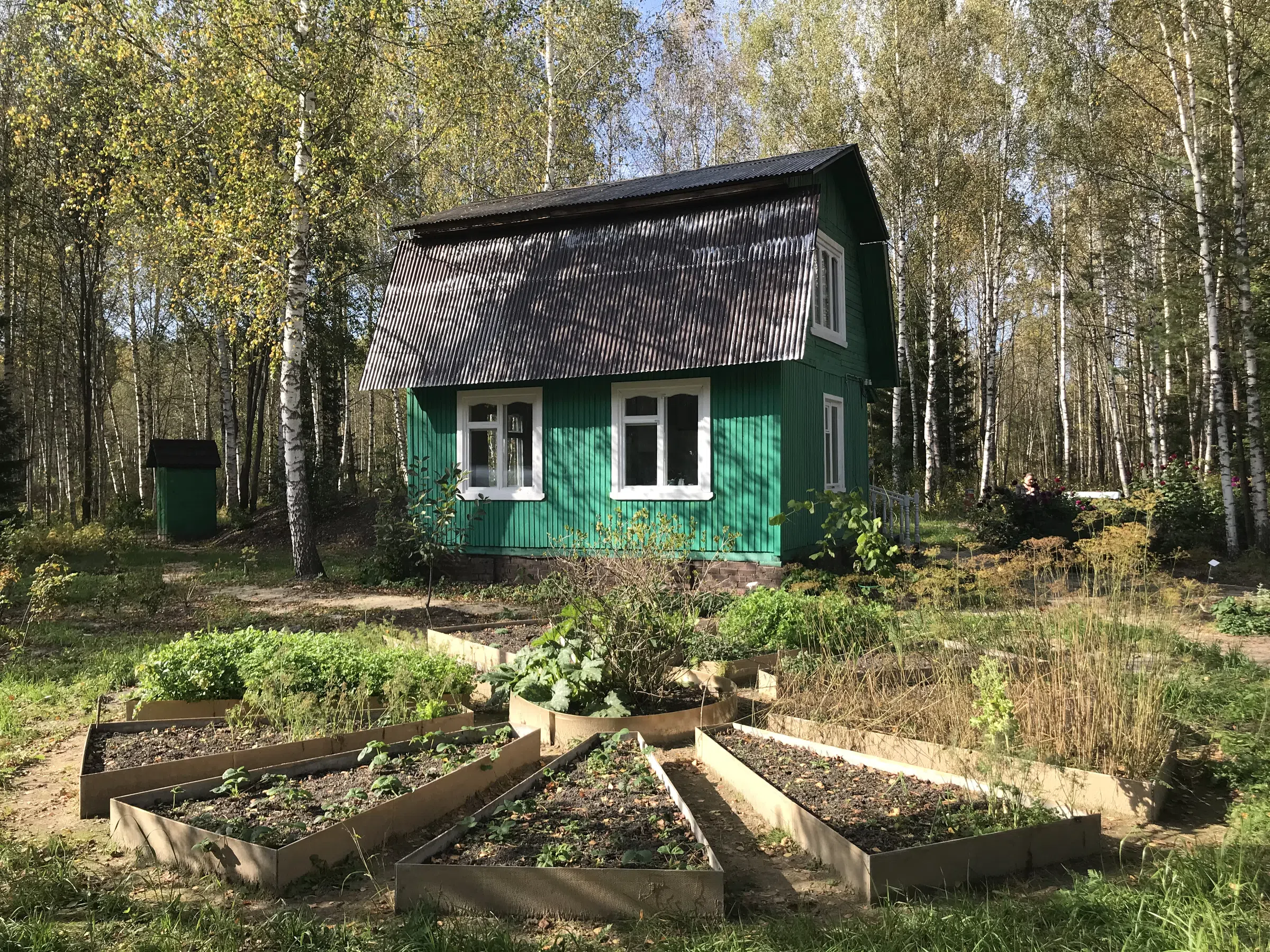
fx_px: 1027
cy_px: 476
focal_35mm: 28
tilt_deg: +1.2
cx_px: 635
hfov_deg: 63.4
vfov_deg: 49.7
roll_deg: +0.8
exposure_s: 1/725
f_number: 1.8
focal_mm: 3.99
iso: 20
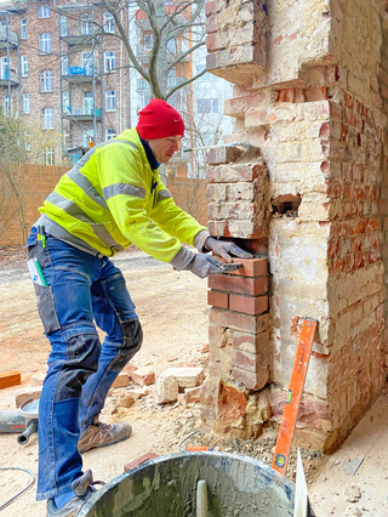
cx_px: 194
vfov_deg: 67.3
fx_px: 388
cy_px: 258
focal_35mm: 26
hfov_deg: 53.1
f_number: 1.8
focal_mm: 4.25
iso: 125
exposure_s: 1/90
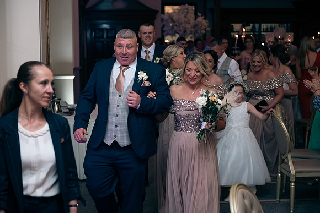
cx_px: 160
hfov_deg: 28.8
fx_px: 622
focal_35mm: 70
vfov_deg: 19.5
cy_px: 106
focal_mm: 70
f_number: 3.5
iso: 1000
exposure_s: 1/160
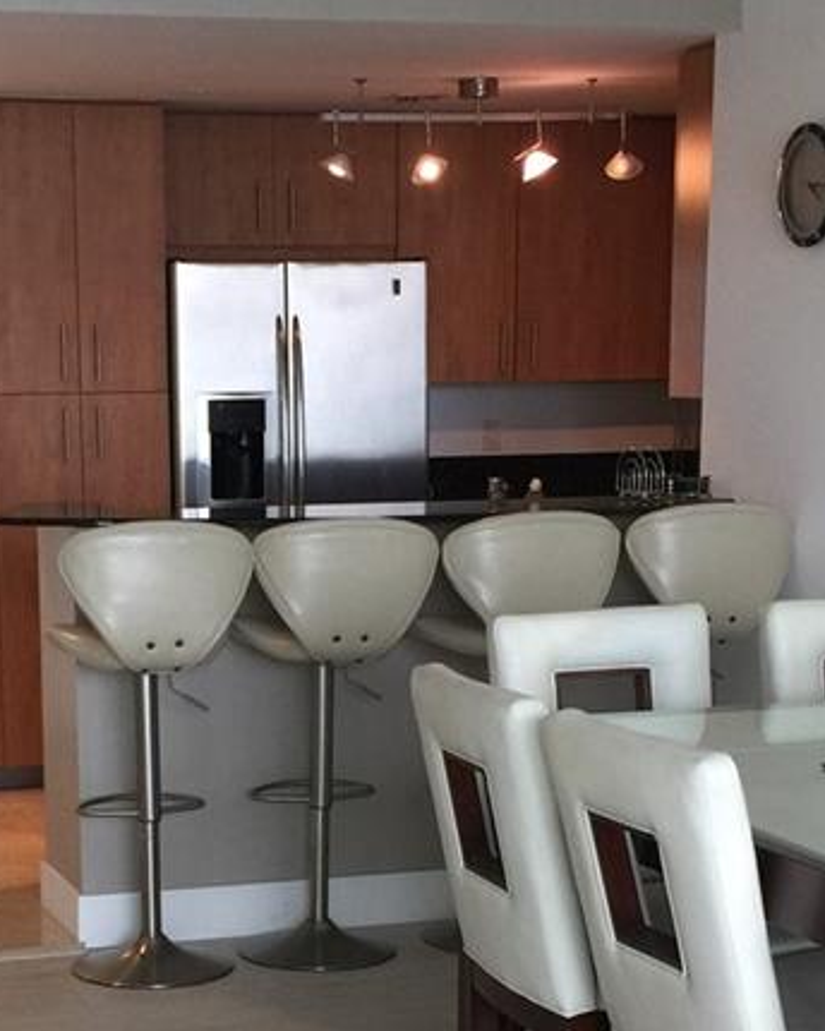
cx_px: 257
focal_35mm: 79
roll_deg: +0.2
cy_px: 937
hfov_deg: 19.3
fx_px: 2411
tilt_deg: -14.0
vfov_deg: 23.5
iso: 50
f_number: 2.2
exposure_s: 1/30
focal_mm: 4.15
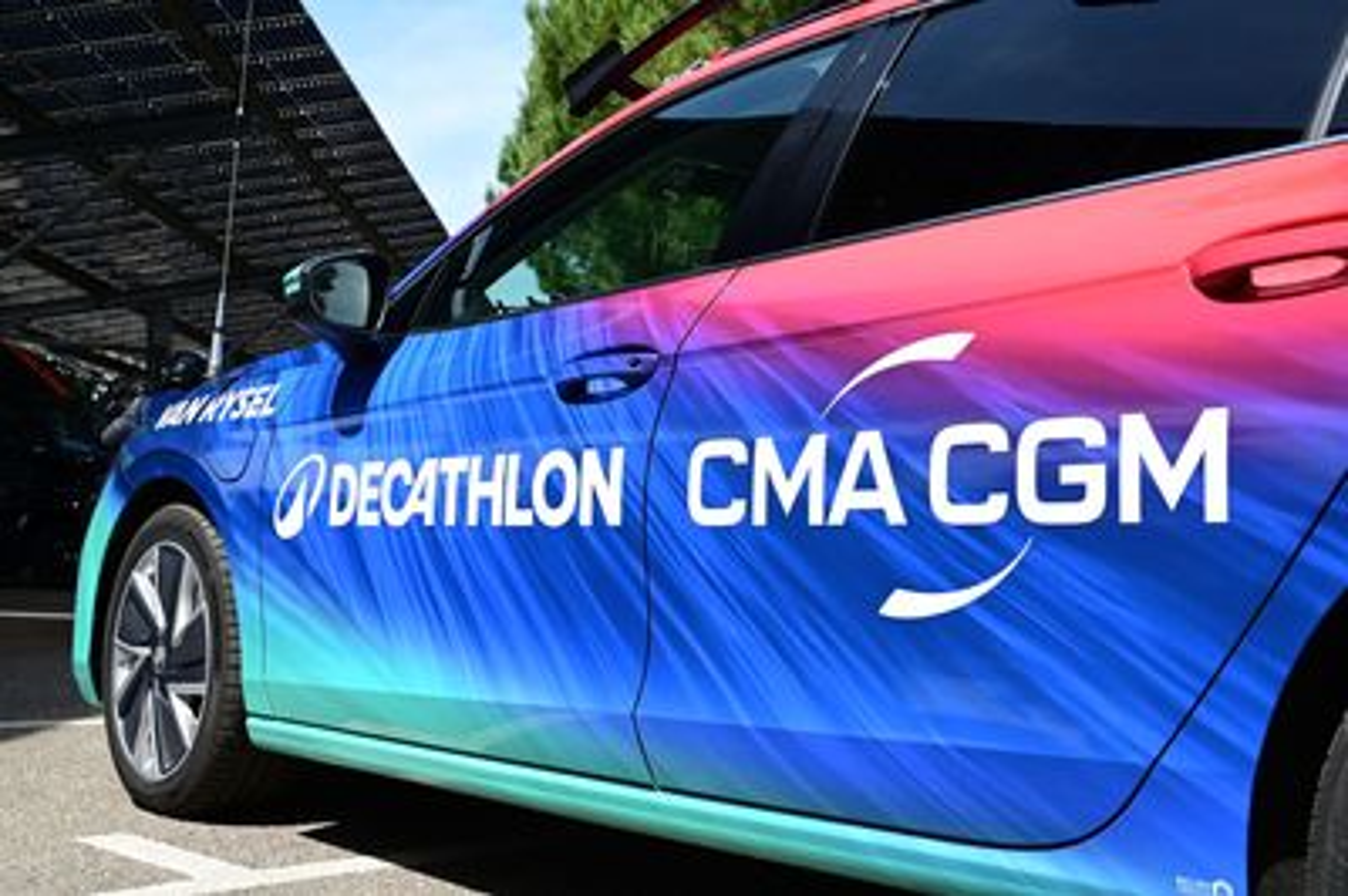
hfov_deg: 45.5
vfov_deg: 31.1
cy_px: 448
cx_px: 674
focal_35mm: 43
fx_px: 1609
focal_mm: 43
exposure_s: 1/400
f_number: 9
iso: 320
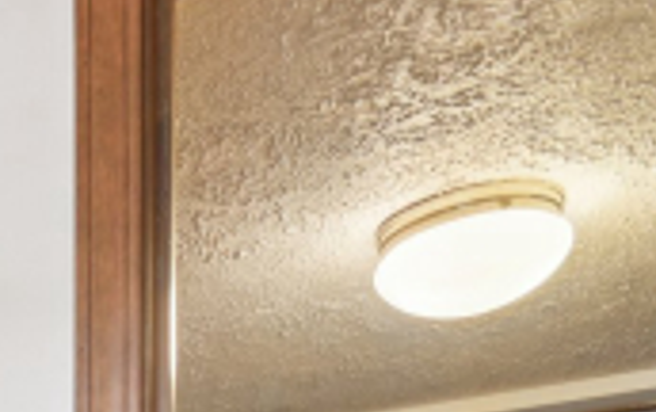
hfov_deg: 22.0
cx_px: -420
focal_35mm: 71
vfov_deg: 14.5
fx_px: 1271
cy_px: 874
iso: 280
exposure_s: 1/15
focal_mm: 16
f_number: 8
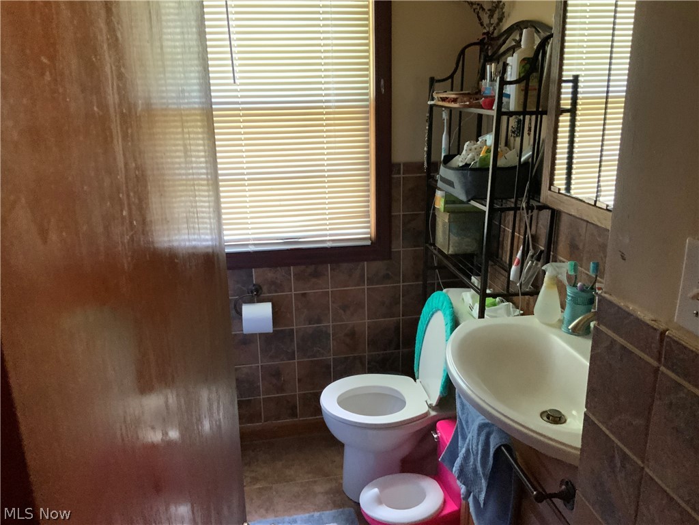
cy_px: 262
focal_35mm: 29
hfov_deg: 61.7
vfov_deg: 48.2
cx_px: 350
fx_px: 586
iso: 320
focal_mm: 3
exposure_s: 1/49
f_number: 1.8
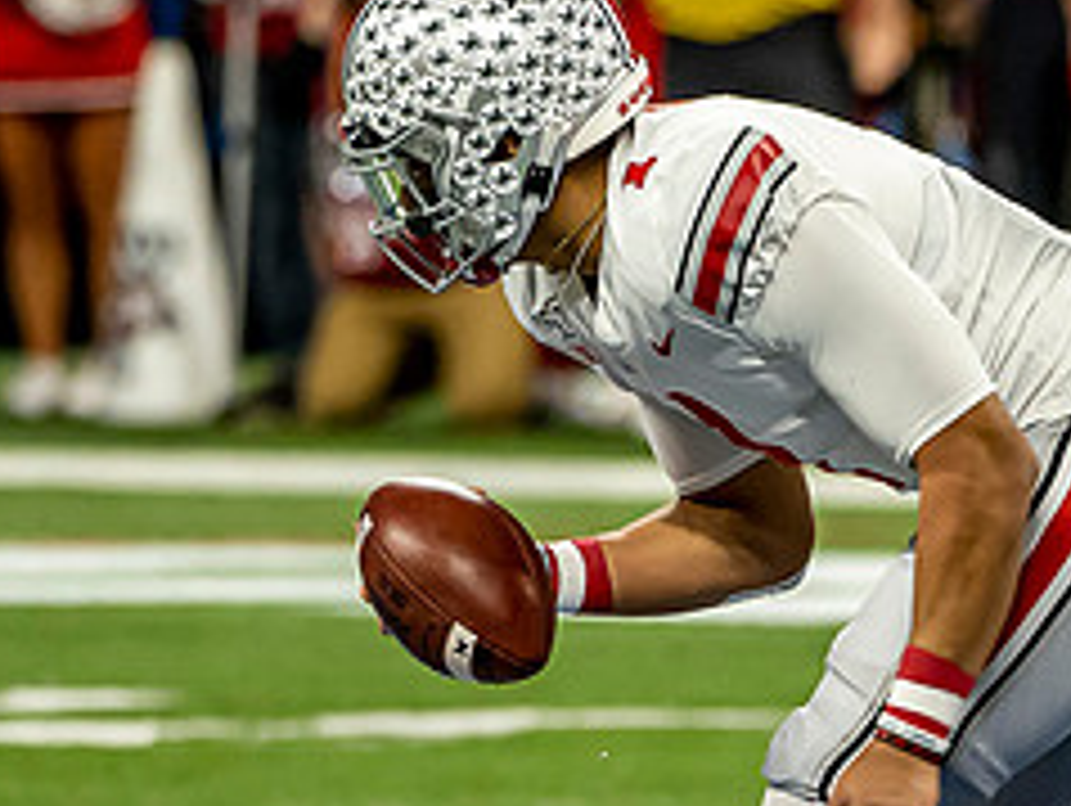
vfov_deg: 1.1
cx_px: 757
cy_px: 125
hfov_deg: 1.5
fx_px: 42275
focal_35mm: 1365
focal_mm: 200
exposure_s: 1/800
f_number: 2.8
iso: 1000
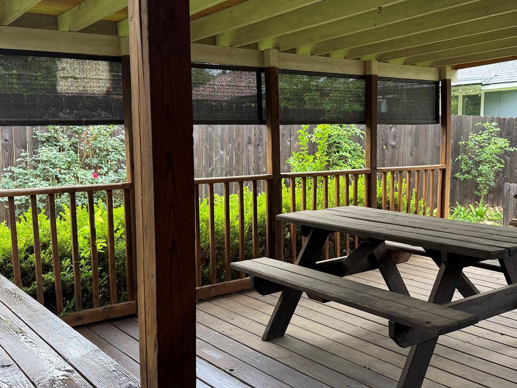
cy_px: 194
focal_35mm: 39
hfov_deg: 46.9
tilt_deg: -6.7
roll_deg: -0.2
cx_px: 353
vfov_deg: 36.8
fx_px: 582
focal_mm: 6.76
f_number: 1.78
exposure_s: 1/121
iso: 160
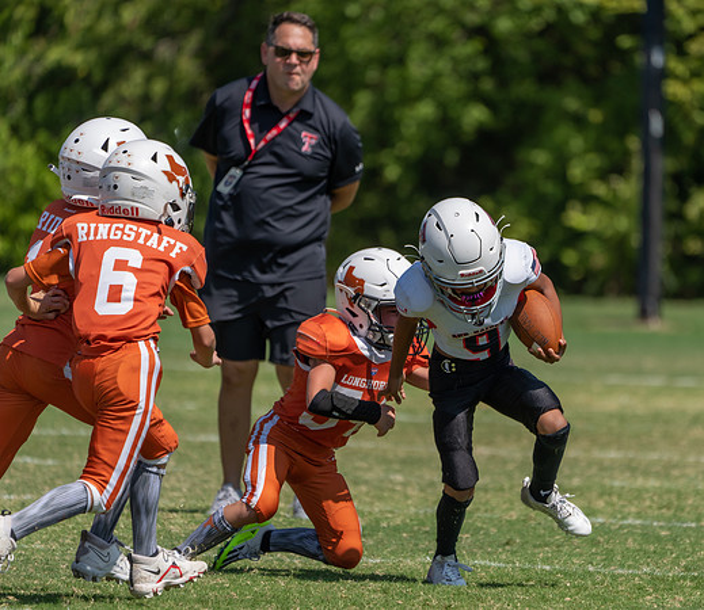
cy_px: 316
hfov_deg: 3.8
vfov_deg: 3.3
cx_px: 475
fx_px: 10557
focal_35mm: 490
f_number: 5.6
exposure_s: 1/1000
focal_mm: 400
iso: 160
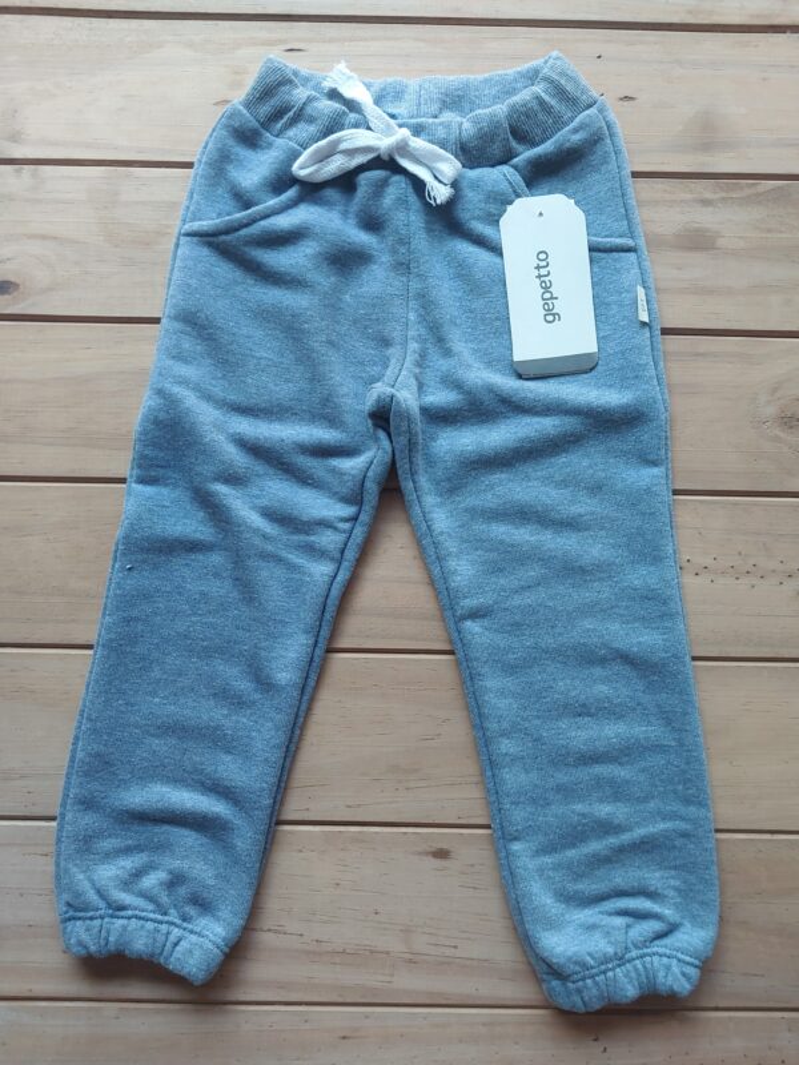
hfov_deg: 46.8
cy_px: 532
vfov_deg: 60.0
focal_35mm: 30
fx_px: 923
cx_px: 400
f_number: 1.8
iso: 125
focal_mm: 4.6
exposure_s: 1/50
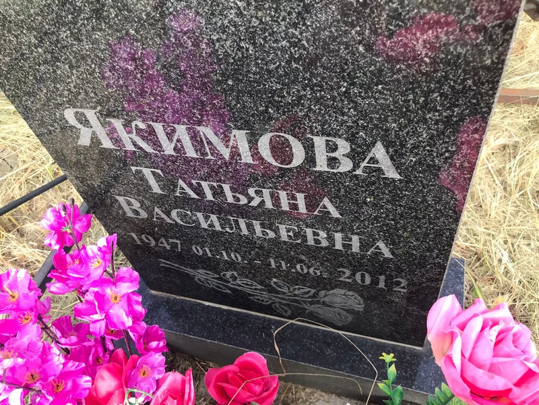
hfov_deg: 63.4
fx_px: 436
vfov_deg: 49.7
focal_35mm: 28
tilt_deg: -51.2
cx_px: 270
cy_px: 202
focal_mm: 3.99
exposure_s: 1/240
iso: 20
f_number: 1.8
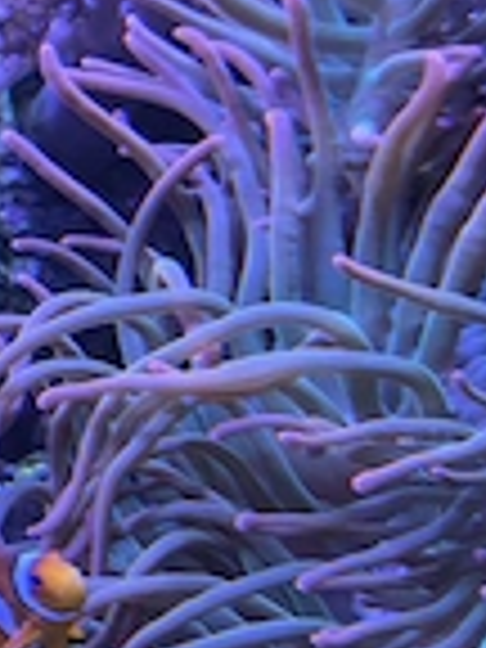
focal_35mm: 64
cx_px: 140
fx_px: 1198
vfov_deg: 30.2
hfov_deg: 22.8
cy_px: 360
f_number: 1.8
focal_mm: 5.4
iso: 100
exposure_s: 1/71.4
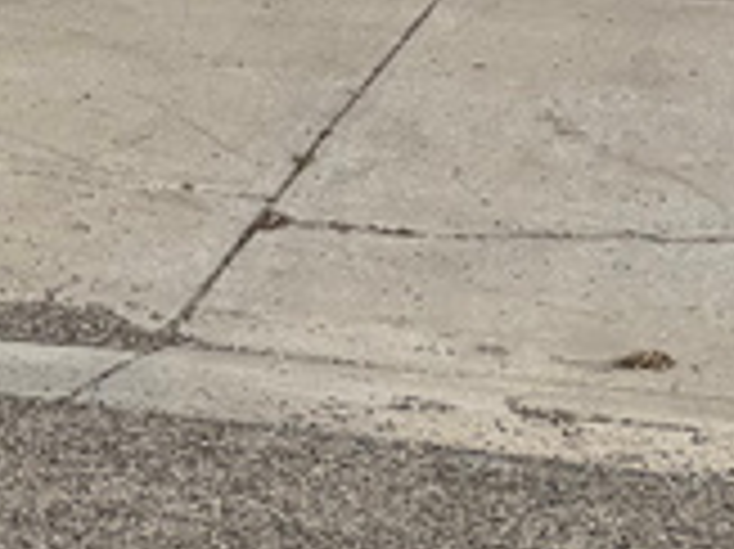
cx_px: -288
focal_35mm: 151
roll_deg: +1.4
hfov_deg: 12.6
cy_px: -472
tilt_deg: -2.3
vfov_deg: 9.3
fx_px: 3199
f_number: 1.78
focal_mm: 6.76
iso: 80
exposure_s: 1/6711
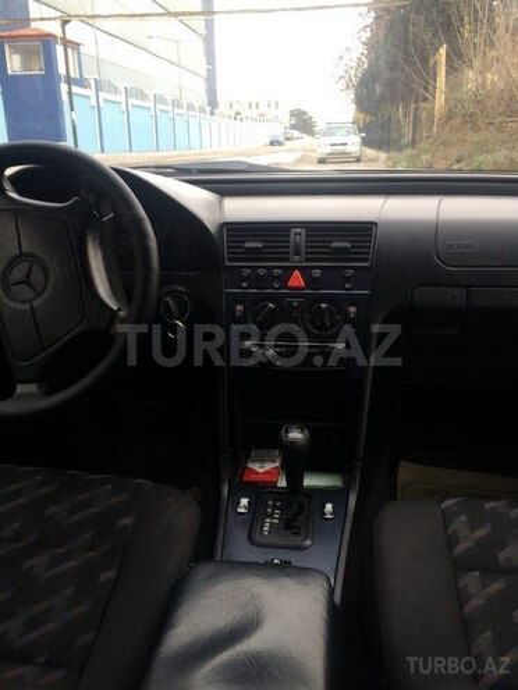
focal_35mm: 29
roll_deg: +1.0
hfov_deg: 48.2
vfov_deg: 61.7
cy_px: 345
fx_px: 579
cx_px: 259
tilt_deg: -18.6
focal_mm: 4.15
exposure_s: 1/100
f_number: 2.2
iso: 40
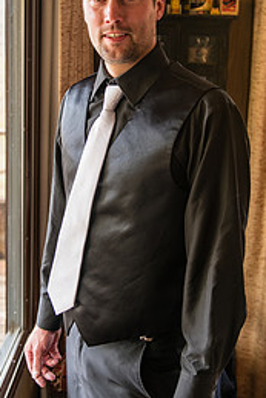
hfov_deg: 23.0
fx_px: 653
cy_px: 131
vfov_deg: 33.6
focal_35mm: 59
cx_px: 118
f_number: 3.2
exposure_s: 1/40
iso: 100
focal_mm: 34
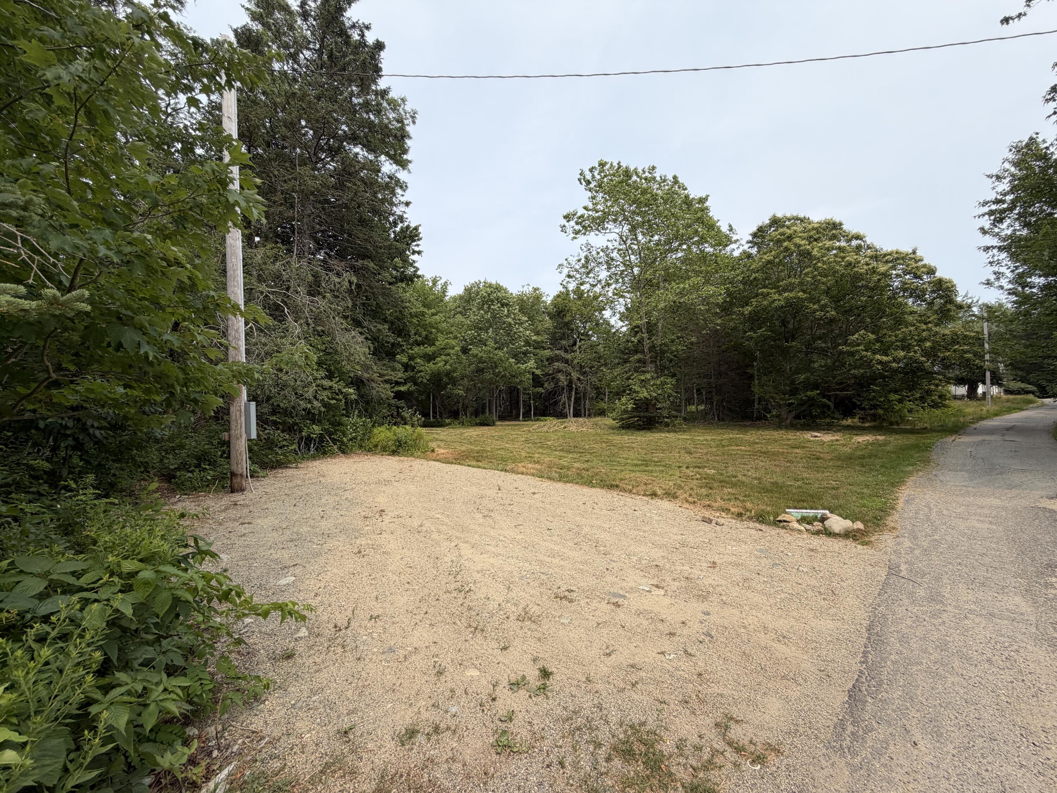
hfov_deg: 102.1
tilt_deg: +3.2
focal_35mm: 14
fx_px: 427
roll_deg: +0.8
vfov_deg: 85.7
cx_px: 528
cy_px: 396
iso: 25
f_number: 2.2
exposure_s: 1/770
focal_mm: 2.22
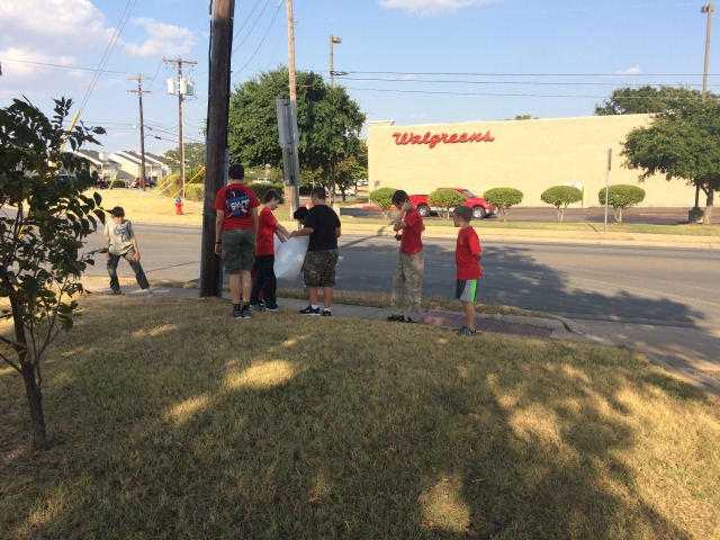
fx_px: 603
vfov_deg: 48.2
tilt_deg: -9.4
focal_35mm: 29
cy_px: 270
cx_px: 360
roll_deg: +0.8
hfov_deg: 61.7
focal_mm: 4.15
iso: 32
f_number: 2.2
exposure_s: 1/1080
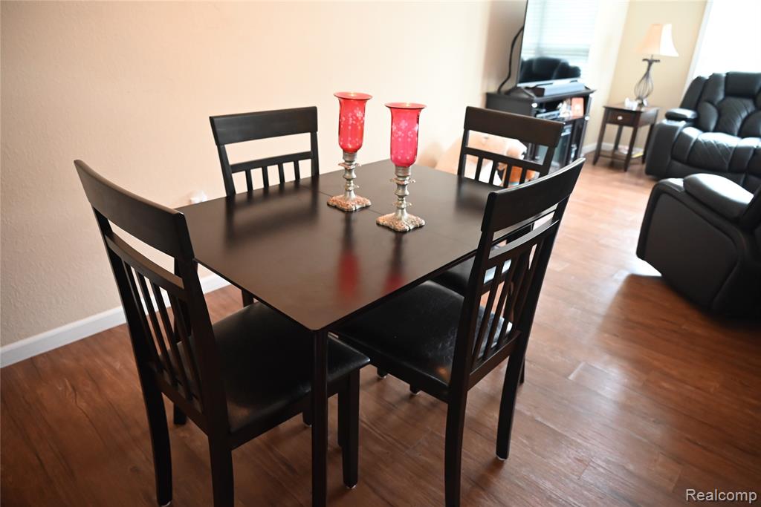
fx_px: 507
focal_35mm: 24
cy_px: 254
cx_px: 380
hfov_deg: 73.7
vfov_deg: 53.1
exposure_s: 1/100
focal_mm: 24
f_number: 4
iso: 3200
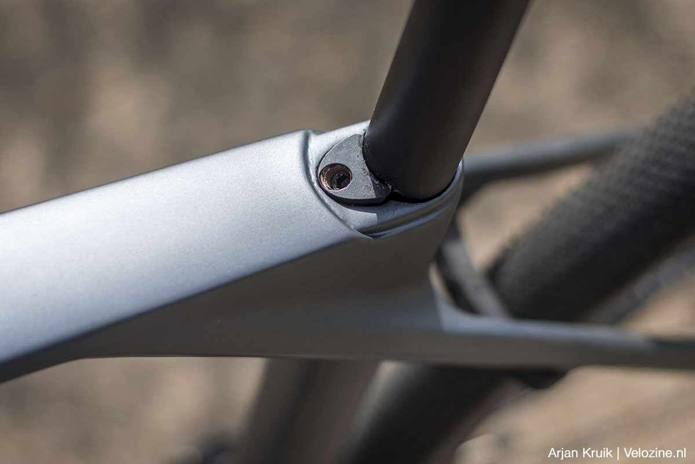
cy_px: 232
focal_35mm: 50
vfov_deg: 27.0
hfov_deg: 39.6
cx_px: 348
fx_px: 966
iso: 100
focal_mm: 50
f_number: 2.5
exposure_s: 1/4000
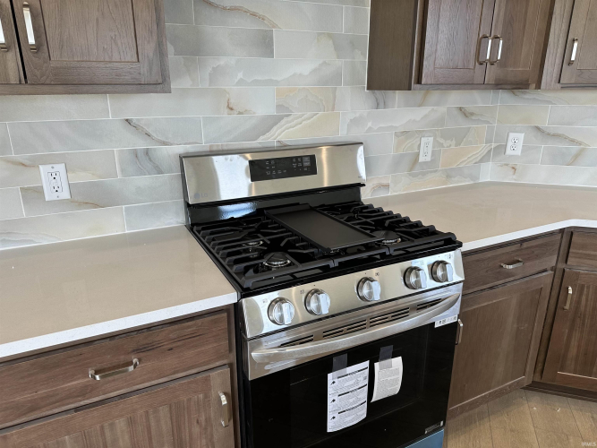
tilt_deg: -17.9
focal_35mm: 24
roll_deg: -0.1
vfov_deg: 56.8
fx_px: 414
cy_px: 224
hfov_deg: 71.6
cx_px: 298
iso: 64
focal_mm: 6.86
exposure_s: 1/120
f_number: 1.78
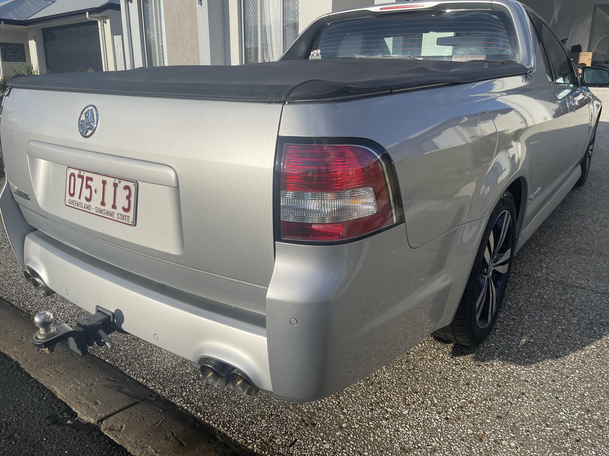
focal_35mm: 25
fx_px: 440
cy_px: 228
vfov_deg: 54.9
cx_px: 304
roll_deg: -1.0
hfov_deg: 69.4
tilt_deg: -17.3
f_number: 1.6
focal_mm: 5.1
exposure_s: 1/5618
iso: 32
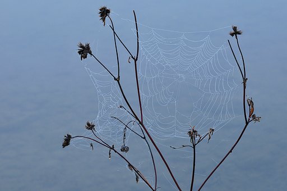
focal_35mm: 105
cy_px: 96
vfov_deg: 13.0
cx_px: 144
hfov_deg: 19.5
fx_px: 836
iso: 400
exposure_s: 1/40
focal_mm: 70
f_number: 8
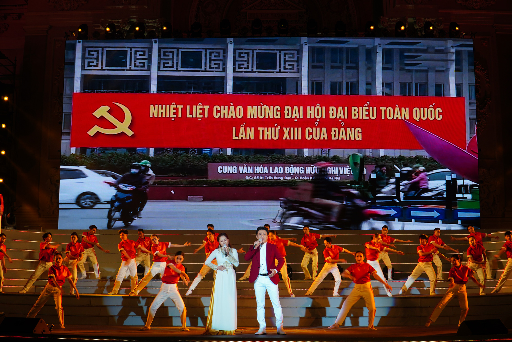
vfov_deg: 28.1
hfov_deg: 41.1
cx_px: 256
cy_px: 171
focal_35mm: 48
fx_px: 683
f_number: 6.3
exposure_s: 1/50
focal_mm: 32
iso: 200
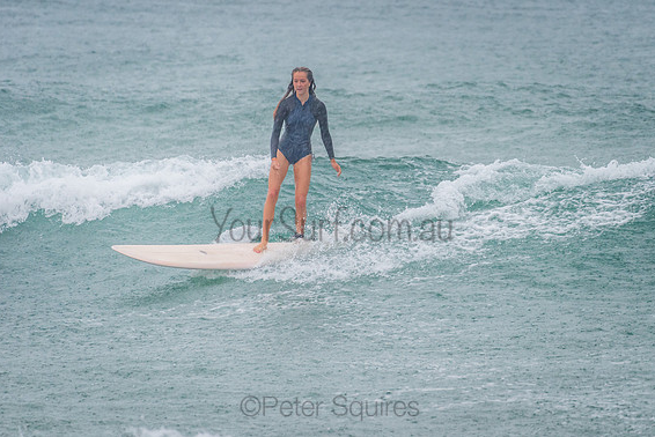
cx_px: 405
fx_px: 11431
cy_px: 189
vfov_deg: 2.2
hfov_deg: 3.3
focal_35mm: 628
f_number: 5.6
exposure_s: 1/320
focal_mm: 500
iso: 560
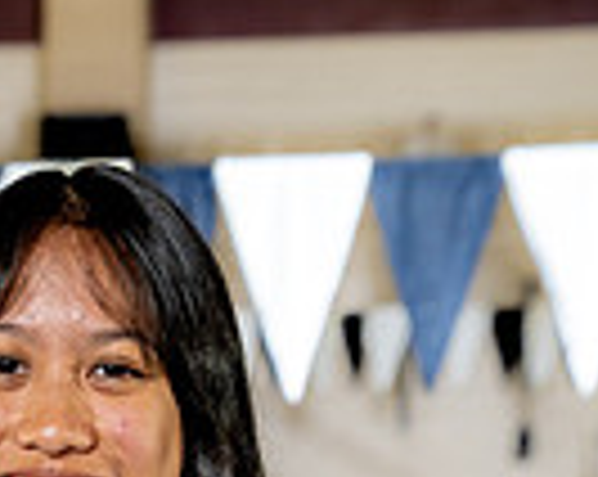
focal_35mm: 223
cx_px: -49
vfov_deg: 6.7
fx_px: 3941
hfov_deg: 8.6
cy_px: 990
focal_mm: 70
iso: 320
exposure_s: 1/250
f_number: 5.6
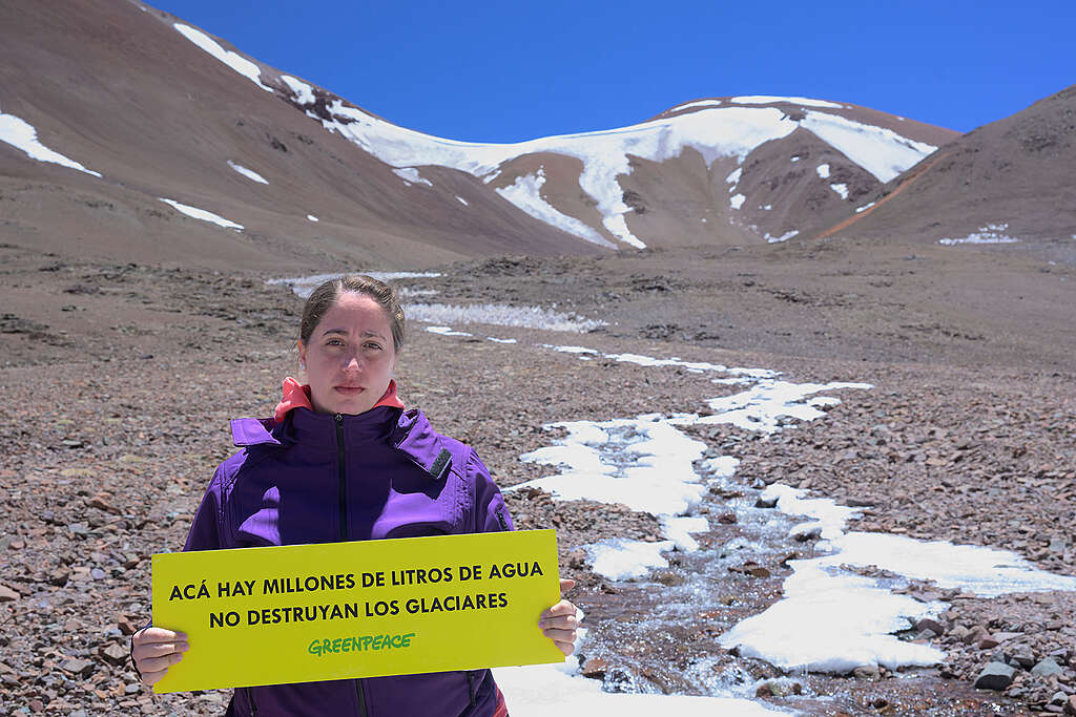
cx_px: 538
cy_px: 358
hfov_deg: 46.4
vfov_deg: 31.9
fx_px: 1255
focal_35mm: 42
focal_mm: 42
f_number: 9
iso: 720
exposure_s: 1/200
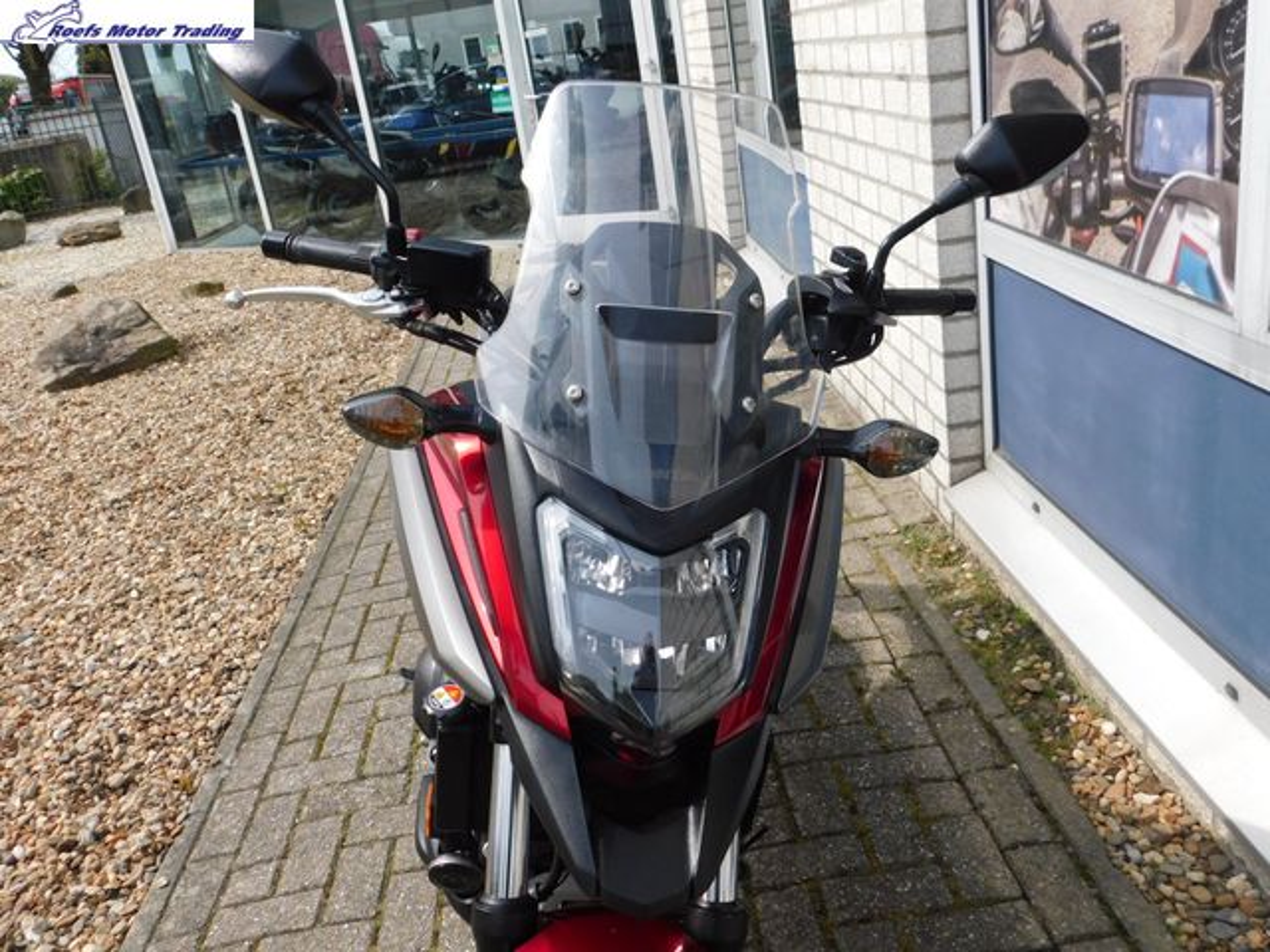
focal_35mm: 30
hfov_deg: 60.0
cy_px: 476
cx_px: 635
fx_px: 1101
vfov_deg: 46.8
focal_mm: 5.3
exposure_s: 1/800
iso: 125
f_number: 3.2
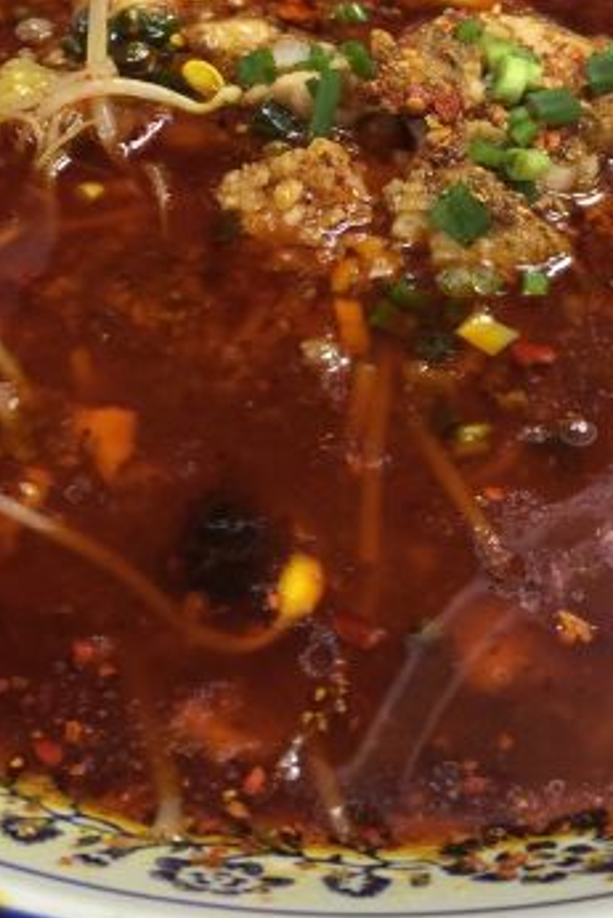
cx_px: 375
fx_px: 1556
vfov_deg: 32.8
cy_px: 374
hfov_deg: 22.2
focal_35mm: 61
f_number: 2.2
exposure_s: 1/17
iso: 64
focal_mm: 4.15
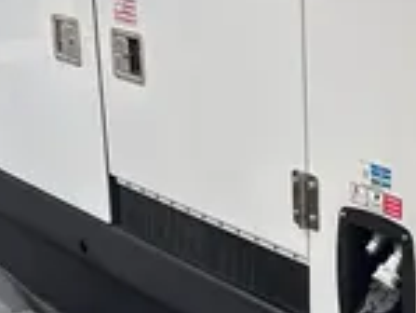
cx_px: 388
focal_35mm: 96
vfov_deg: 15.4
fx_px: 1155
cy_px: 200
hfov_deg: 20.0
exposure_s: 1/435
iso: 50
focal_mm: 5.96
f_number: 1.6
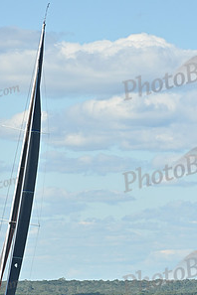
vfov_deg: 5.3
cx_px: 71
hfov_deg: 3.5
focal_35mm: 391
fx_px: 3209
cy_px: 232
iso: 320
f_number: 5
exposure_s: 1/3200
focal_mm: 200
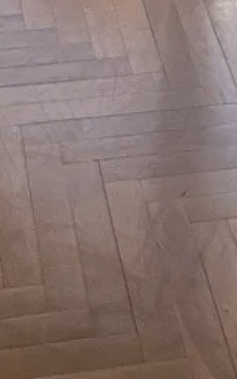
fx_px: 1560
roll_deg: +0.6
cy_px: -643
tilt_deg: -5.9
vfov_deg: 10.8
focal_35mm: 151
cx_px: 189
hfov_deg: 8.7
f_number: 1.5
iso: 50
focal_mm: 5.7
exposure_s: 1/362
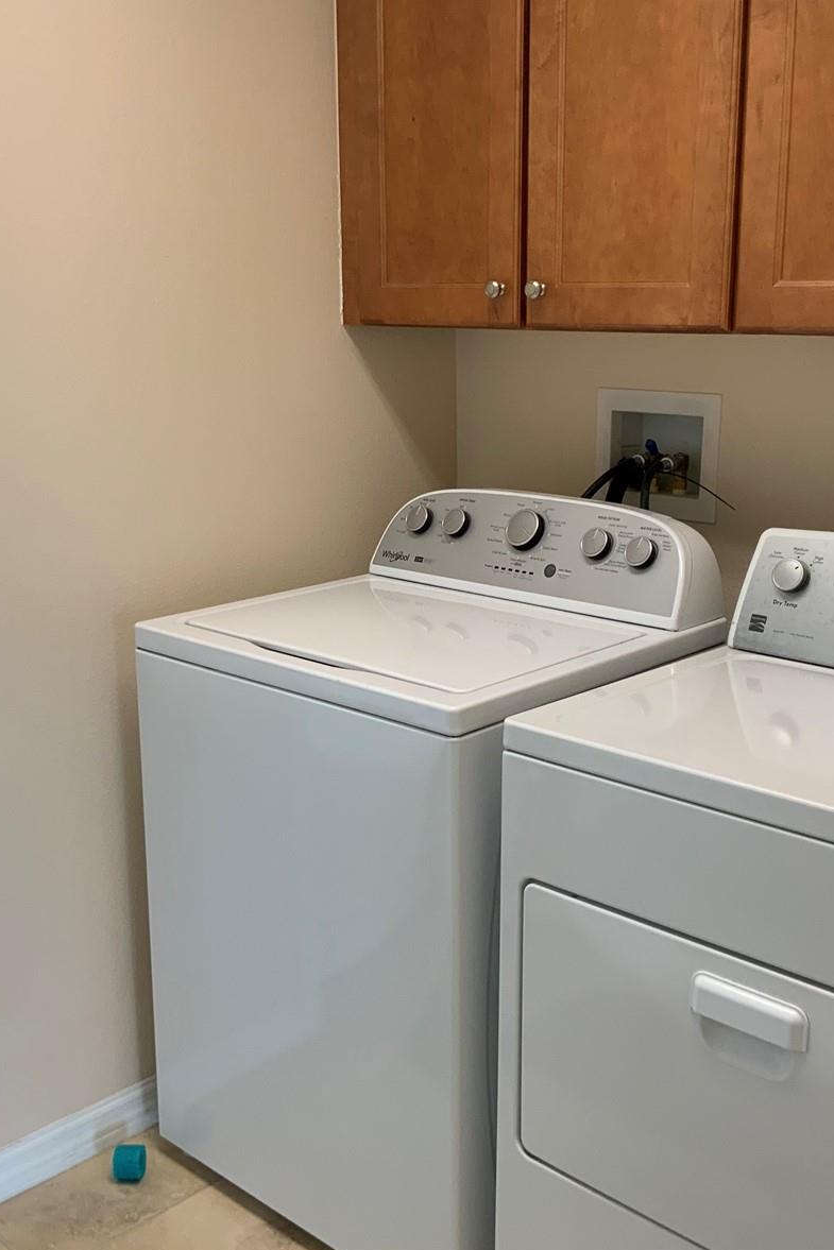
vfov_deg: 47.4
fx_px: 1424
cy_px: 620
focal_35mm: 41
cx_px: 466
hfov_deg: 32.6
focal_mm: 3
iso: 40
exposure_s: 1/60
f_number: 1.8
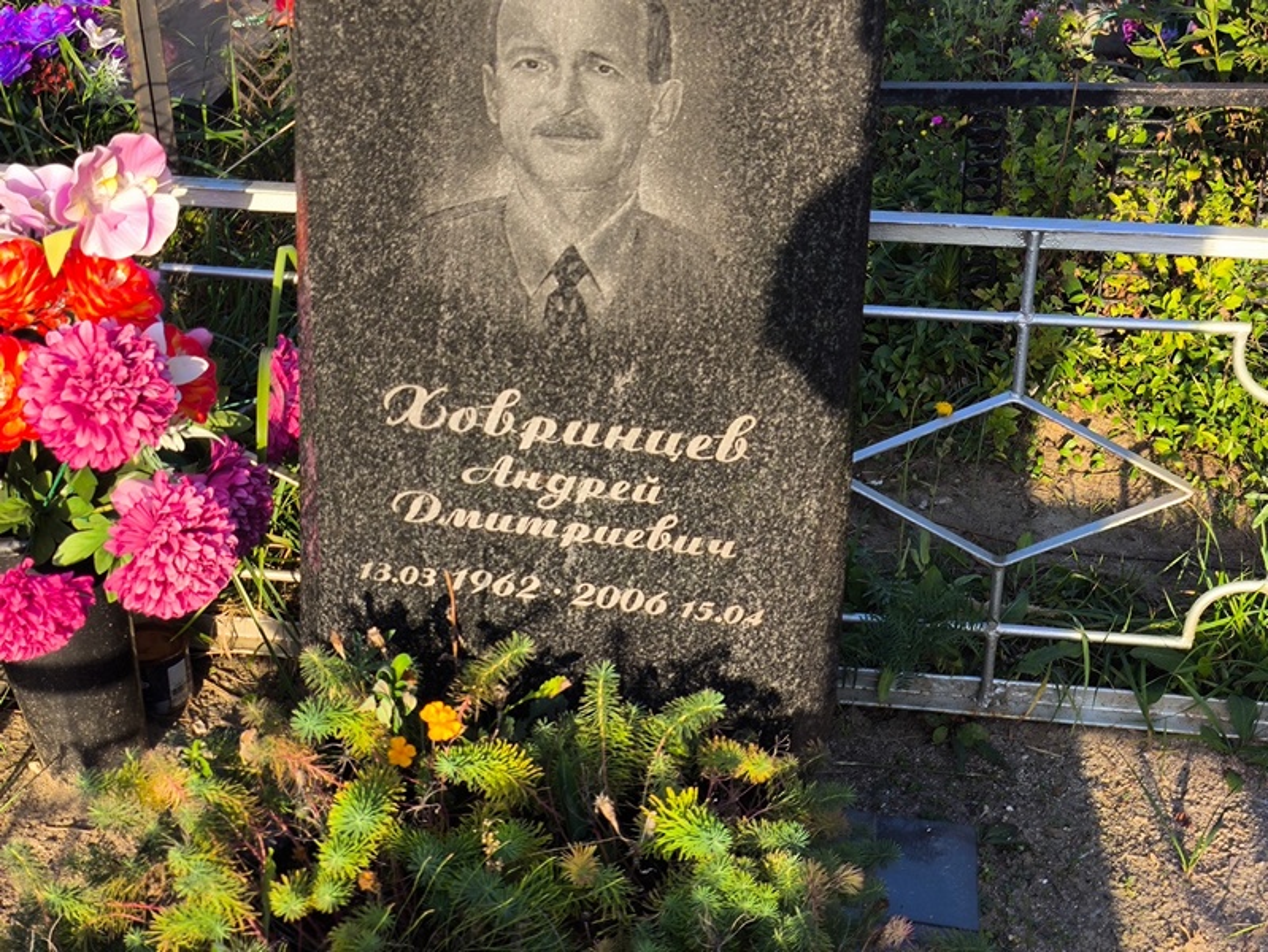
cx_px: 634
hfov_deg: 38.2
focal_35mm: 50
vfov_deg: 29.1
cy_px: 476
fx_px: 1832
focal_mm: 4.71
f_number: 1.7
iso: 50
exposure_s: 1/559
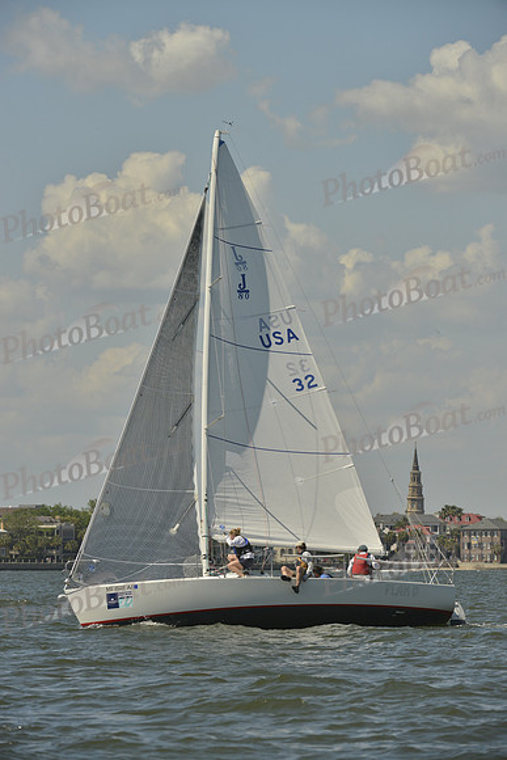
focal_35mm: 200
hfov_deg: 6.9
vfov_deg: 10.3
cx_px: 254
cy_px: 380
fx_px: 4222
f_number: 9
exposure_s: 1/1600
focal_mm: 200
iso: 280
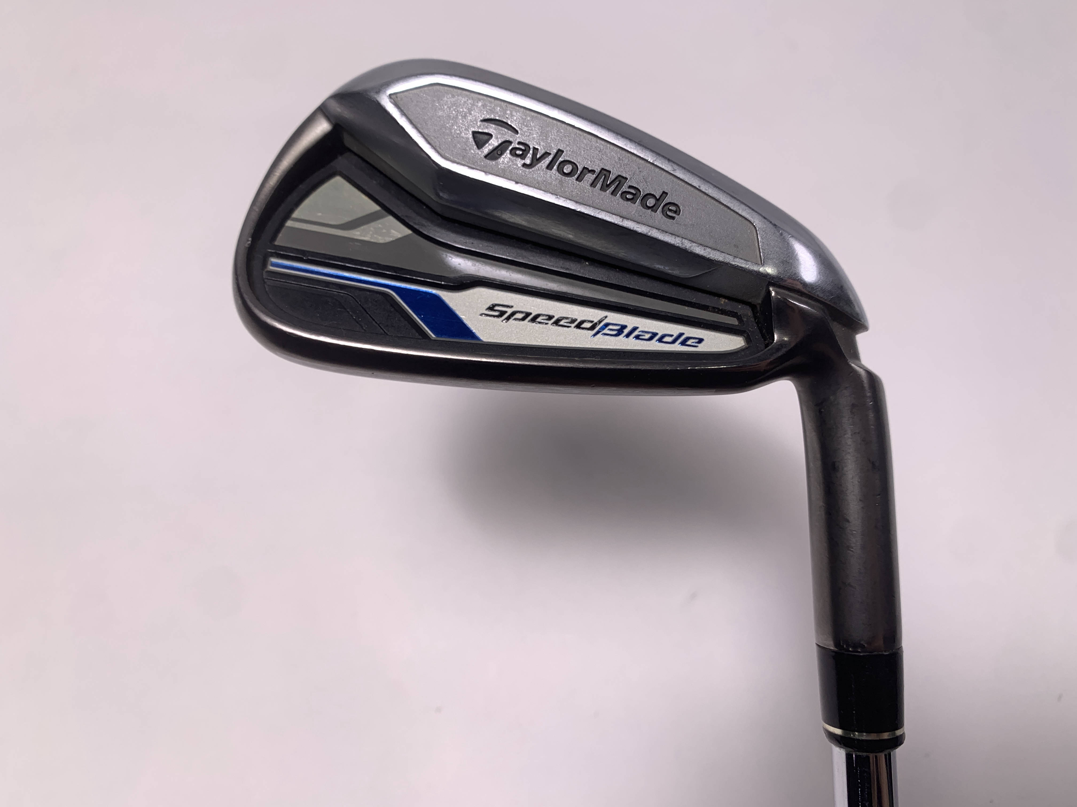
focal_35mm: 26
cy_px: 404
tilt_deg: -64.2
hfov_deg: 67.3
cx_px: 538
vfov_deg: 53.1
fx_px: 809
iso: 25
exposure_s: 1/208
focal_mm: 4.25
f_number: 1.8
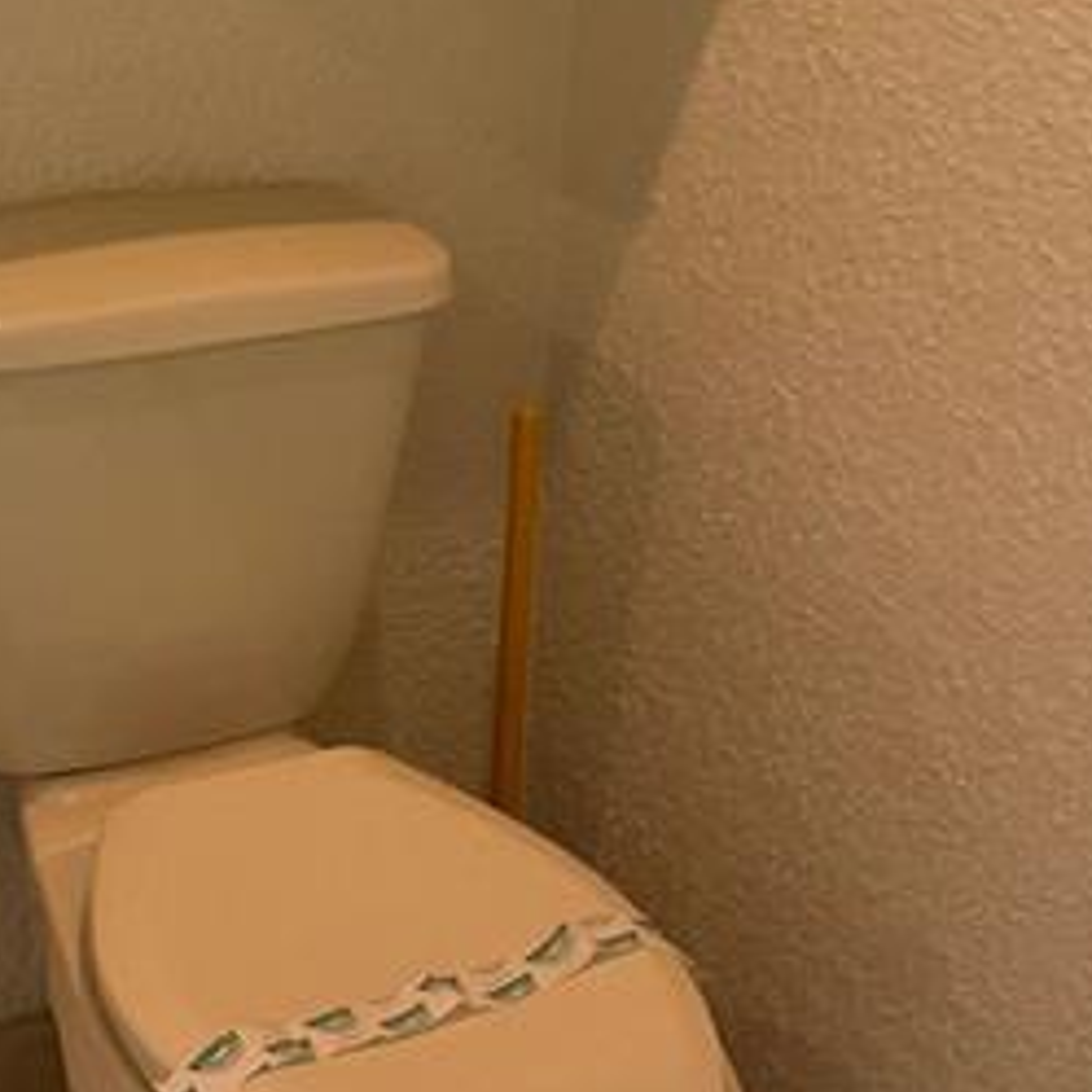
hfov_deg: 21.3
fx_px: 2820
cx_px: 35
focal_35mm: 79
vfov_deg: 21.2
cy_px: 13
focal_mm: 3
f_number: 1.8
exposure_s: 1/60
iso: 160
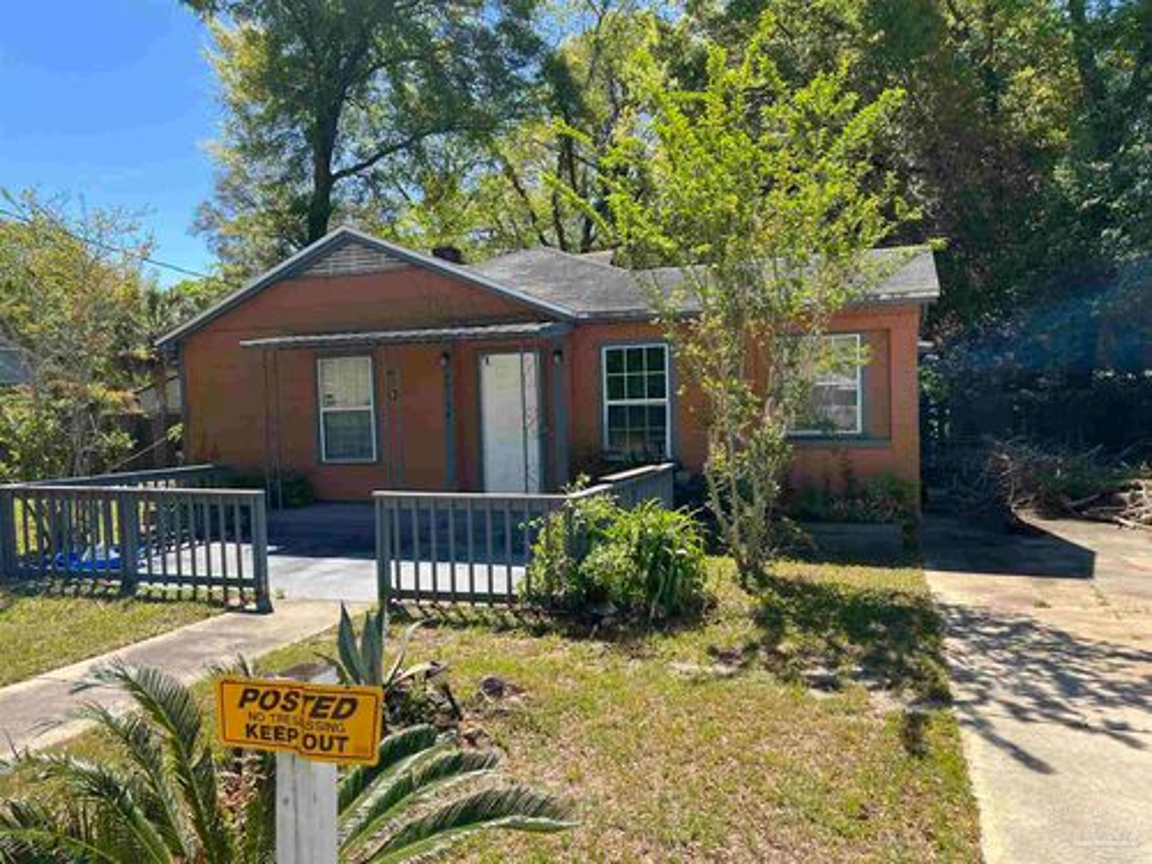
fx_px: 865
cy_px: 432
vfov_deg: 53.1
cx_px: 576
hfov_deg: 67.3
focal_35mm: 26
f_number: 1.5
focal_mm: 5.7
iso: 50
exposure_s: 1/1112
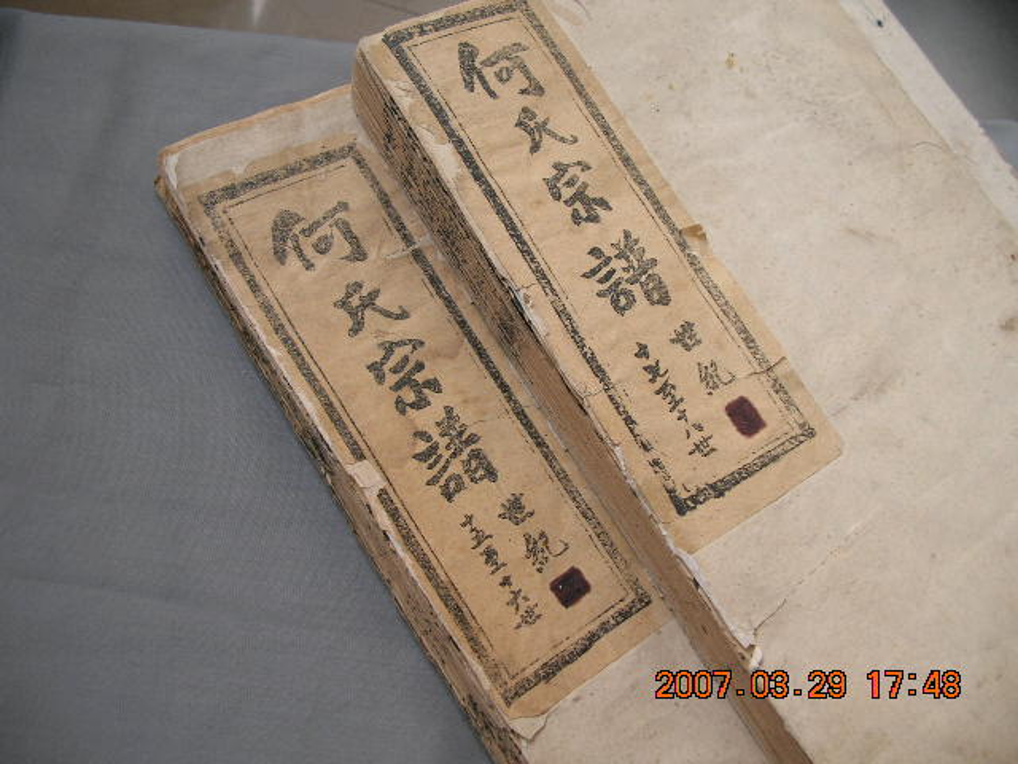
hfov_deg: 52.6
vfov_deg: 40.7
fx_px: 1029
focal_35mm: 35
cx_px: 509
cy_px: 382
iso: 50
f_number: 2.8
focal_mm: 5.8
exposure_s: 1/11.8
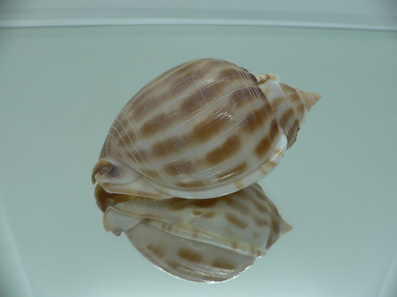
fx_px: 401
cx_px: 198
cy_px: 148
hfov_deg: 52.6
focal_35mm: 35
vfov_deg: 40.7
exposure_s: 1/60
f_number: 2.8
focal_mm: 4.6
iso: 80
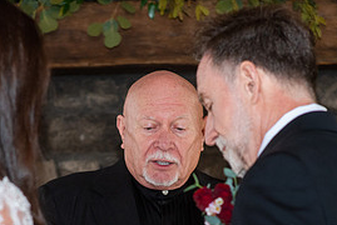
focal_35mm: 183
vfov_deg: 7.5
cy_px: 238
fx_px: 1715
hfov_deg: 11.2
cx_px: 128
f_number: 3.2
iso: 640
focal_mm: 85
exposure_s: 1/125
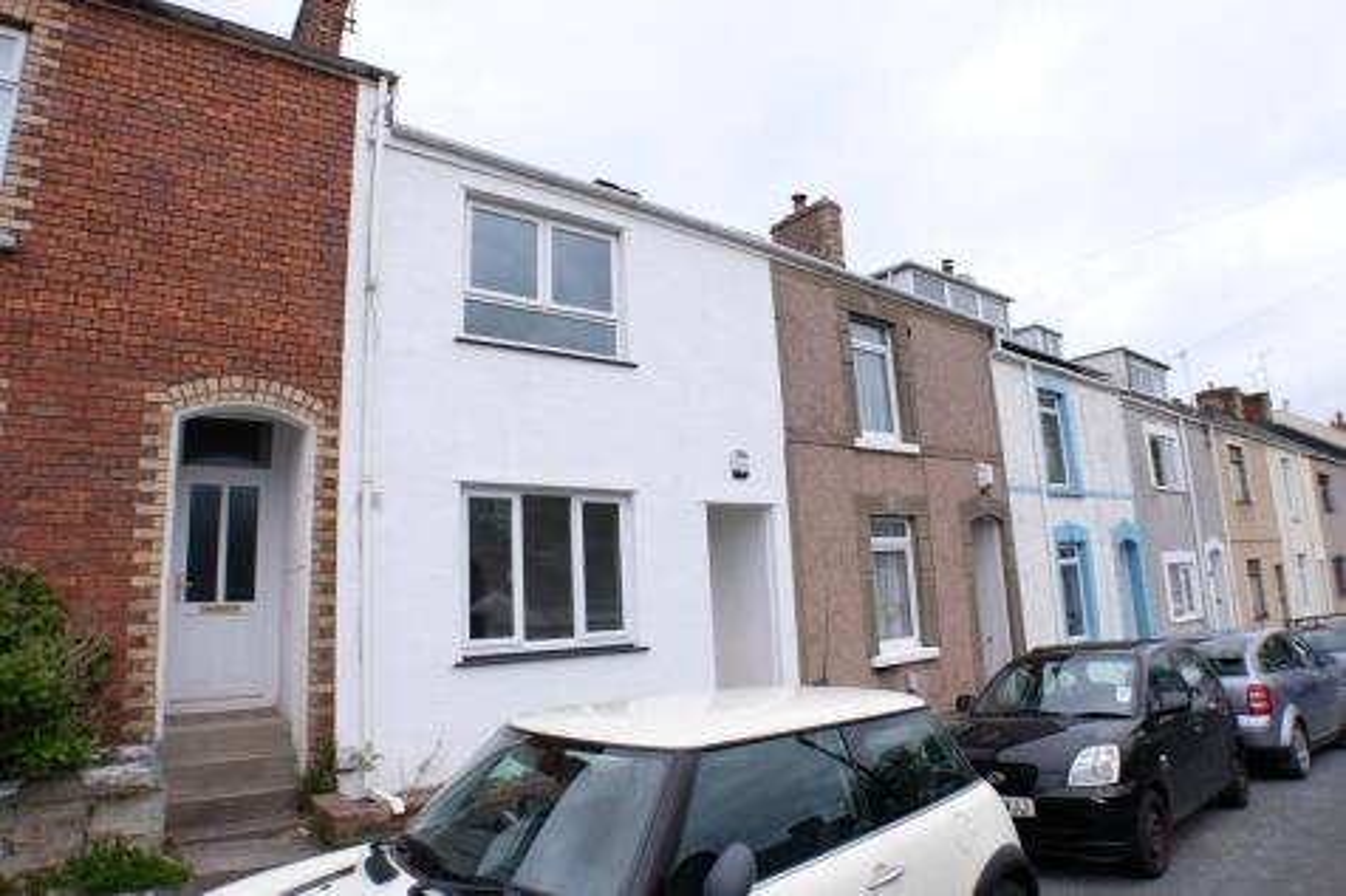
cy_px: 448
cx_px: 673
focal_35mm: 24
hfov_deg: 73.8
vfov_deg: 53.1
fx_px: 897
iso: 800
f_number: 5.6
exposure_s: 1/1600
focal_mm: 16
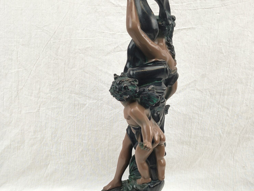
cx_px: 126
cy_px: 117
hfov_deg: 55.3
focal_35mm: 33
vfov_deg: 42.7
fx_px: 242
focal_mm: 5.56
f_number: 1.8
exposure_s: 1/100
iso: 260
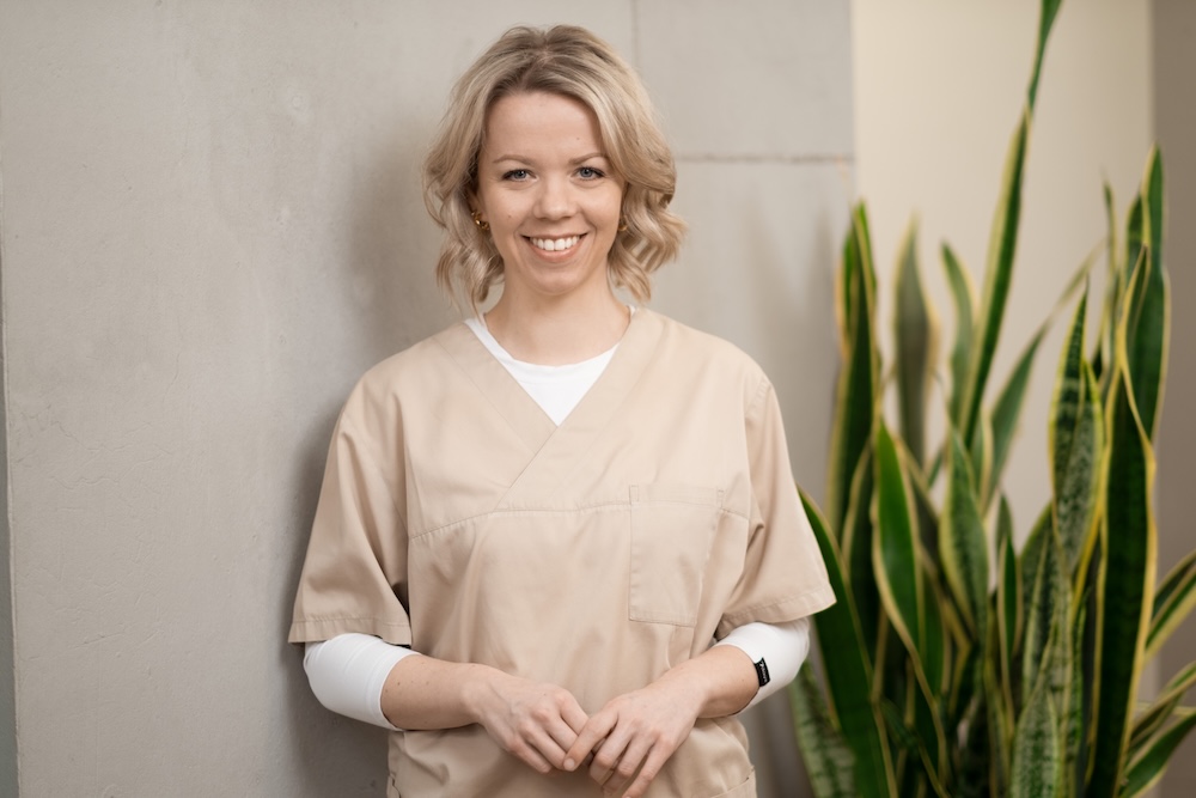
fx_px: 2791
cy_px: 399
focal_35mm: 84
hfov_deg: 24.2
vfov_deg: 16.3
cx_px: 598
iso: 160
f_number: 1.2
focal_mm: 56
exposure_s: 1/400
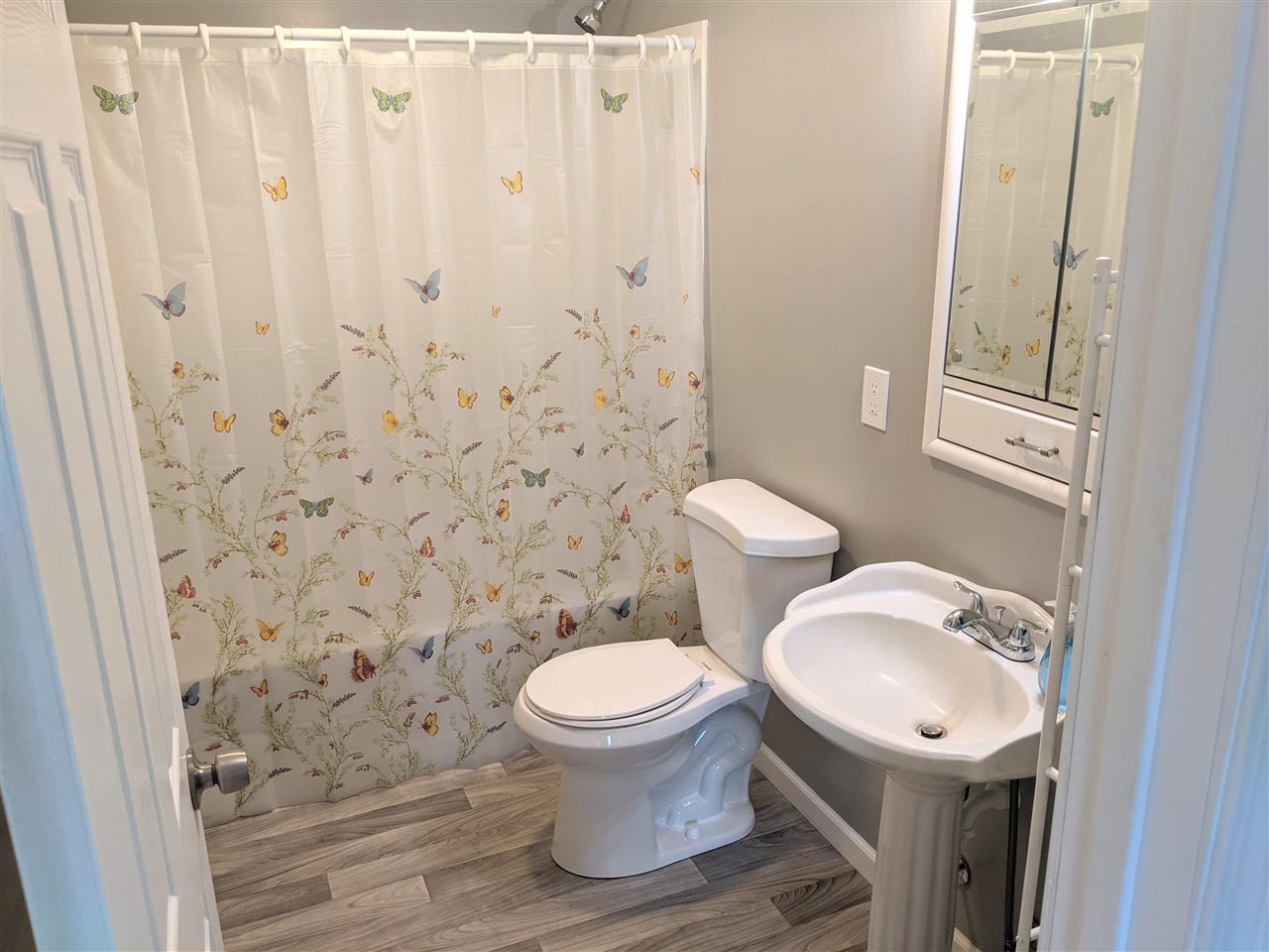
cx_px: 634
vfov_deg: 51.4
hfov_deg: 65.3
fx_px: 990
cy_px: 476
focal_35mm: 27
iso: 54
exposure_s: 1/30
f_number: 1.8
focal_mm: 4.44
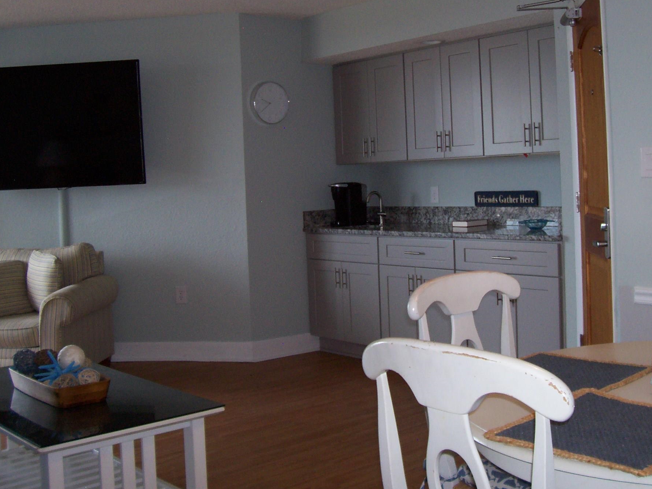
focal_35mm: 44
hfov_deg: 42.8
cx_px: 384
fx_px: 829
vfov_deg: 32.8
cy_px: 196
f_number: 2.7
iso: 140
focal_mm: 5.6
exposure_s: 1/112
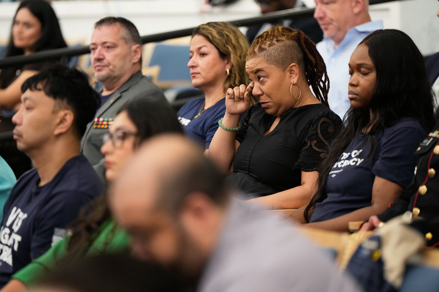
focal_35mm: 200
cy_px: 146
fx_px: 2438
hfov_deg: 10.3
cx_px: 220
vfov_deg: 6.9
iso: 3200
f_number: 2.8
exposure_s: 1/640
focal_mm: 200
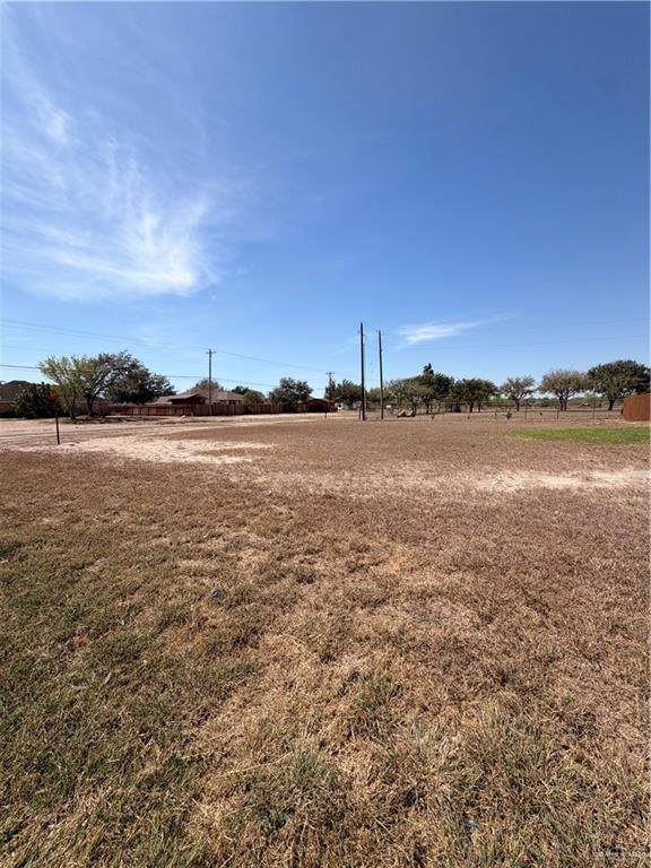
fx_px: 351
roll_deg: +1.1
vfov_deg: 102.1
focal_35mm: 14
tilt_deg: -4.2
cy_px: 434
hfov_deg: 85.7
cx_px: 326
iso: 20
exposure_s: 1/1167
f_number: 2.2
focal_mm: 2.22
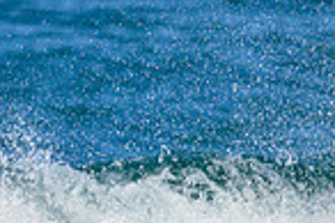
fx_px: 40694
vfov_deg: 0.3
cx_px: -67
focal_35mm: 4378
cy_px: 388
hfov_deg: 0.5
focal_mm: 800
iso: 560
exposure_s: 1/2000
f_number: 8
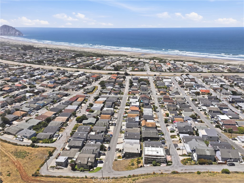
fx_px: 169
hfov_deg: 71.6
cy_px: 92
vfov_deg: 56.8
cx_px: 122
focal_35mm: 24
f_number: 2.8
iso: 100
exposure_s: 1/2000
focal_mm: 12.3
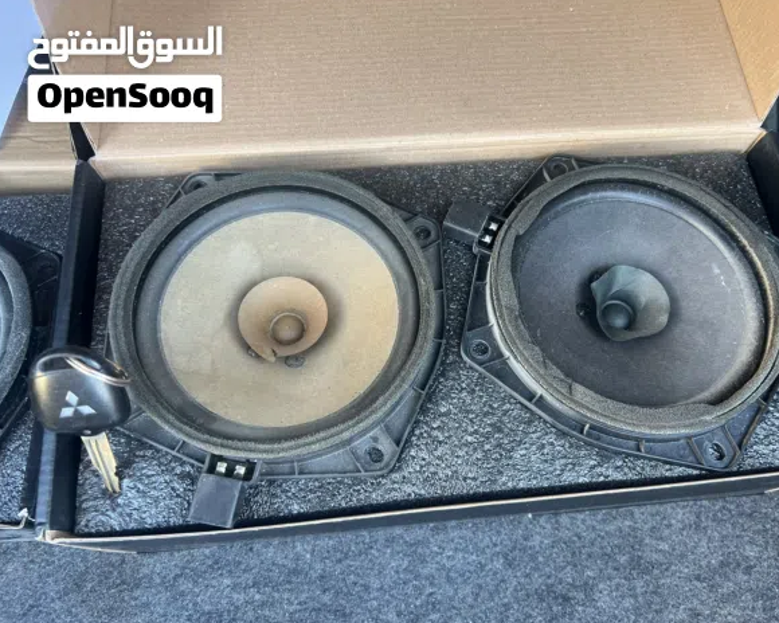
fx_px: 646
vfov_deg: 51.5
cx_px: 424
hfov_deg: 62.1
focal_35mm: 28
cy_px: 316
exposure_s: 1/104
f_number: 1.5
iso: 125
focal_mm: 5.7
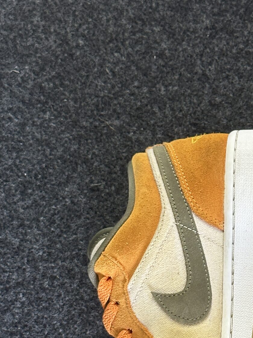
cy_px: 339
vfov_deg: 17.5
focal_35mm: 110
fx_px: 1072
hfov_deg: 13.3
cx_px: 256
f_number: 1.78
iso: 200
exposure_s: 1/50
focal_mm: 6.86
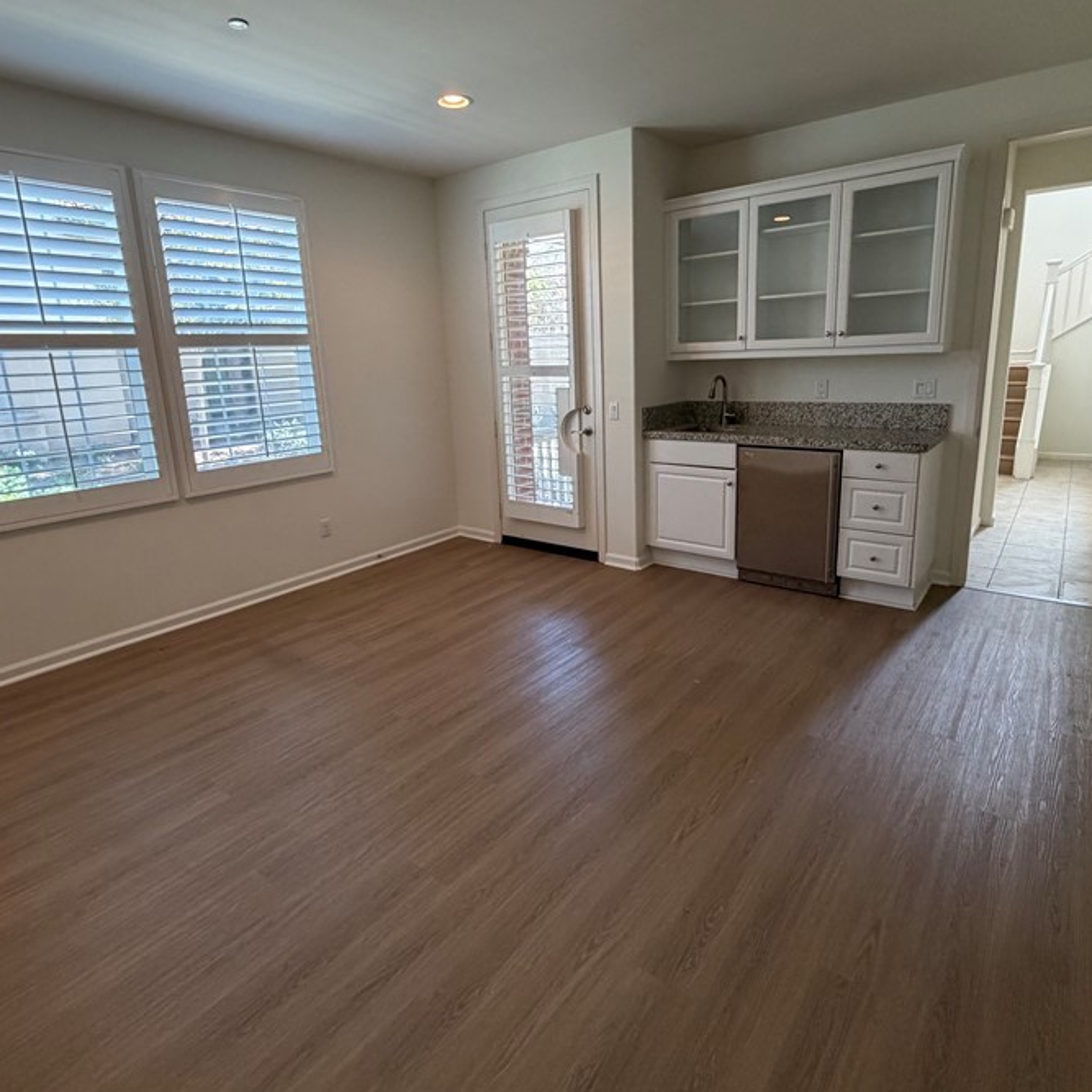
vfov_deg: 77.5
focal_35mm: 19
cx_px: 563
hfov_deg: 77.7
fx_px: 678
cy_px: 498
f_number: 2.2
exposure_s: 1/120
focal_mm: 2.22
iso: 320
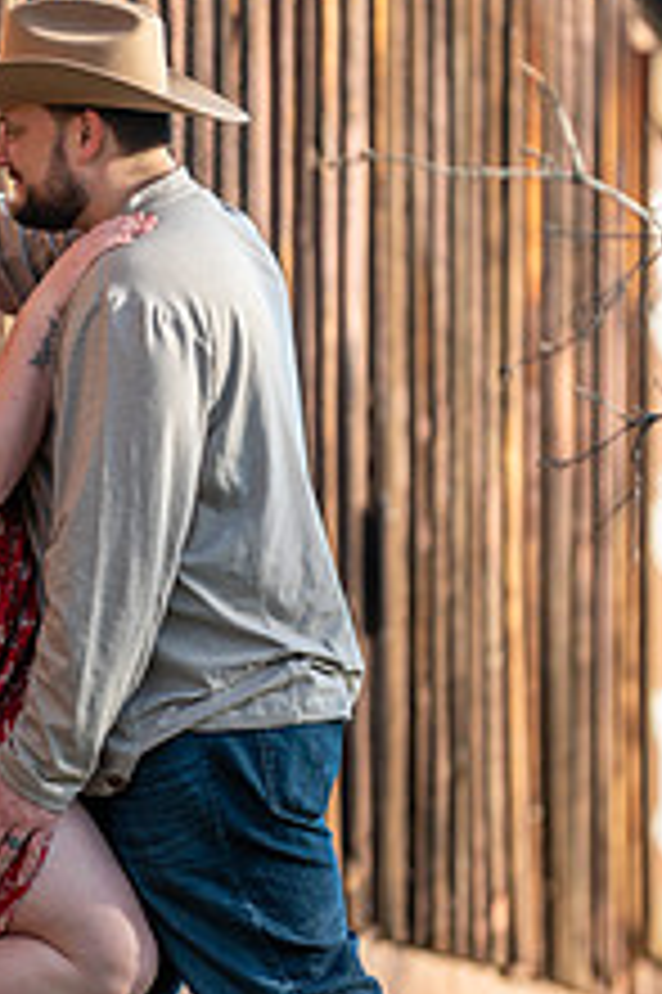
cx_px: 113
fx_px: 9834
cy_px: 477
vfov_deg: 5.8
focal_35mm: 356
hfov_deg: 3.9
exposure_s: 1/250
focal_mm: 175
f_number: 2.8
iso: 50
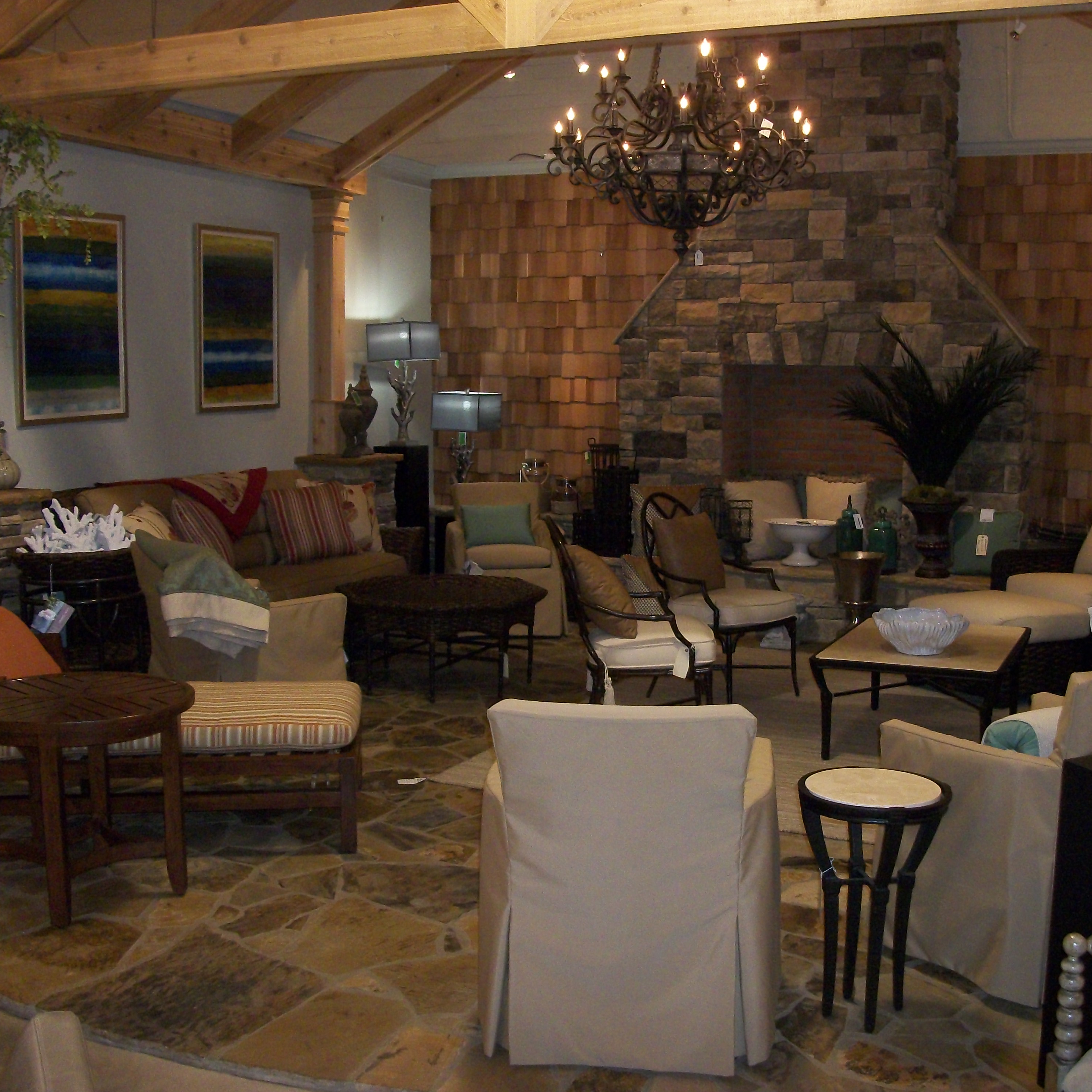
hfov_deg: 43.8
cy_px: 546
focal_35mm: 38
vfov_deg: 43.9
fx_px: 1356
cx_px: 618
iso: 250
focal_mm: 5.7
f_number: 2.9
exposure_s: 1/60
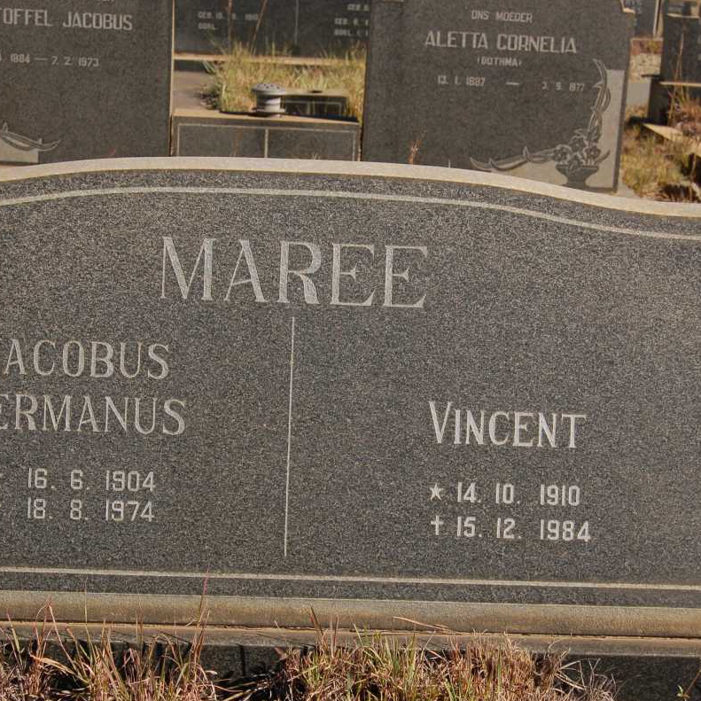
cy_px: 351
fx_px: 1550
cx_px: 335
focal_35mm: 68
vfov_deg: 25.5
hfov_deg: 25.5
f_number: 6.3
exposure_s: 1/400
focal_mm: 35
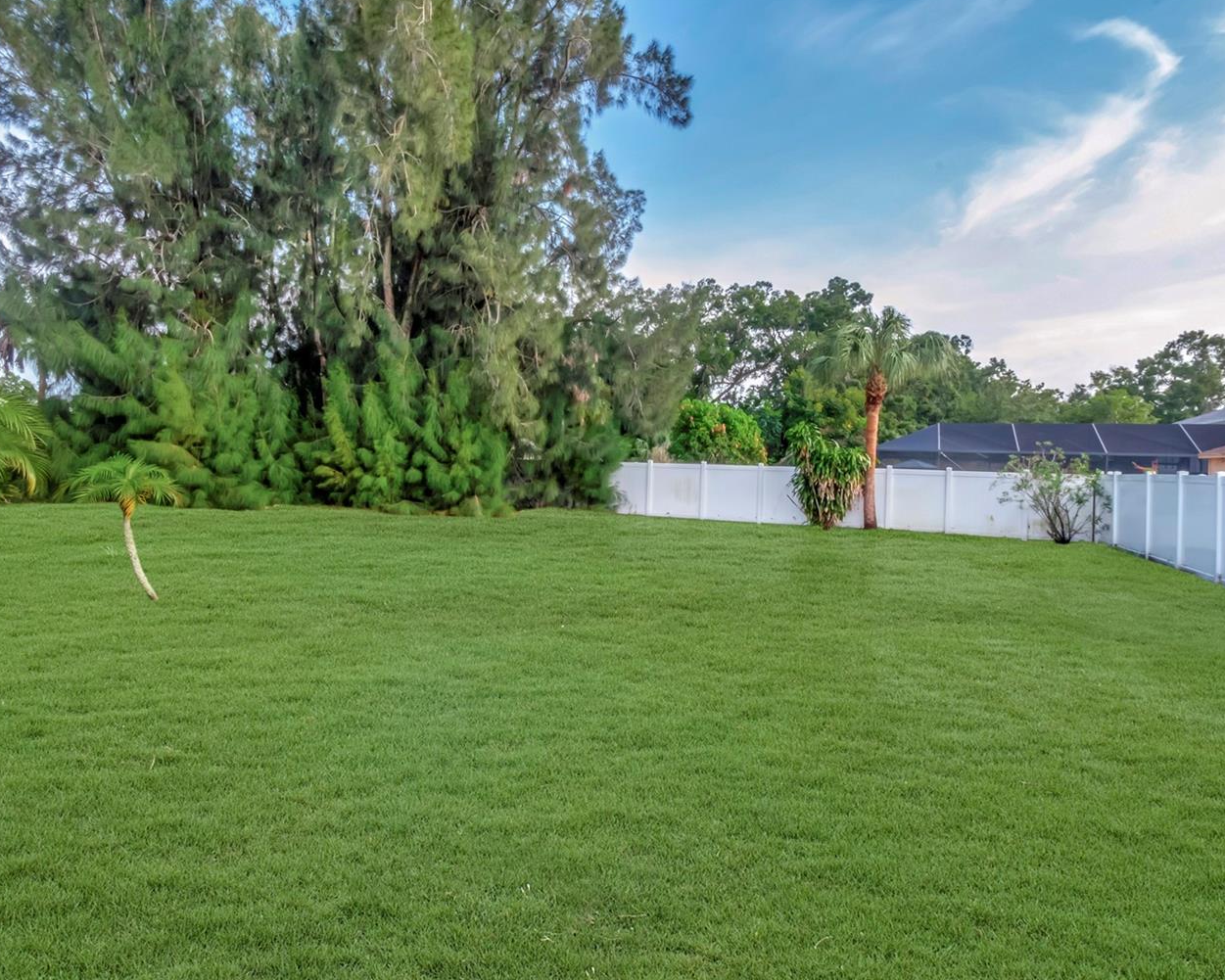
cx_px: 553
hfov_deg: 86.1
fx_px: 653
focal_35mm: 18
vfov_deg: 73.8
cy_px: 499
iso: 800
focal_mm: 10
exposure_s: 1/40
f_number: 22
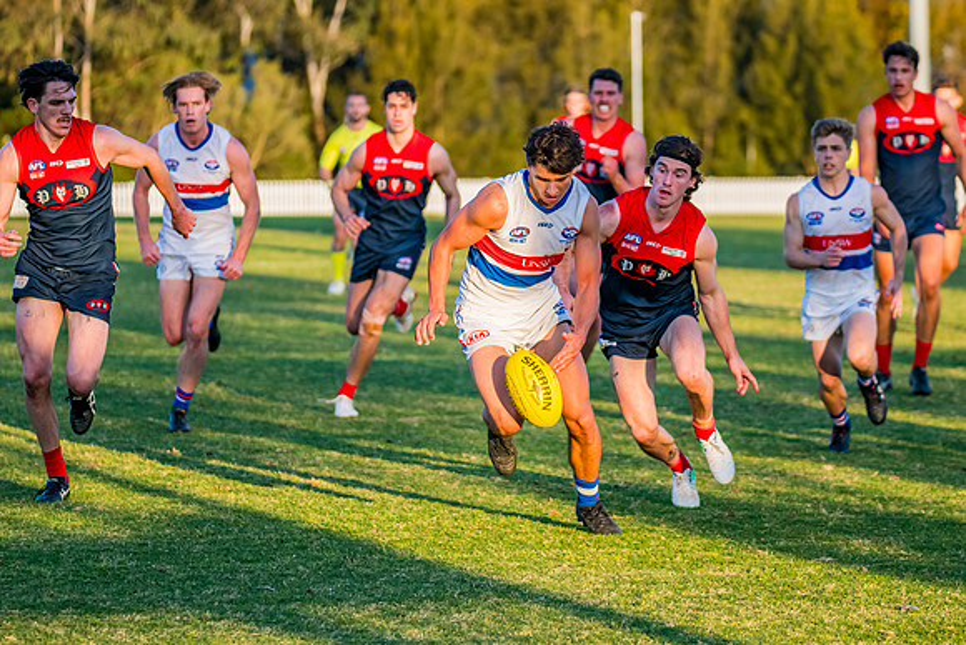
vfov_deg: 7.3
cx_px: 519
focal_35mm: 188
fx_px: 5056
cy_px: 316
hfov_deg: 10.9
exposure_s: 1/1600
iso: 800
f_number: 4.5
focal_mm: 170
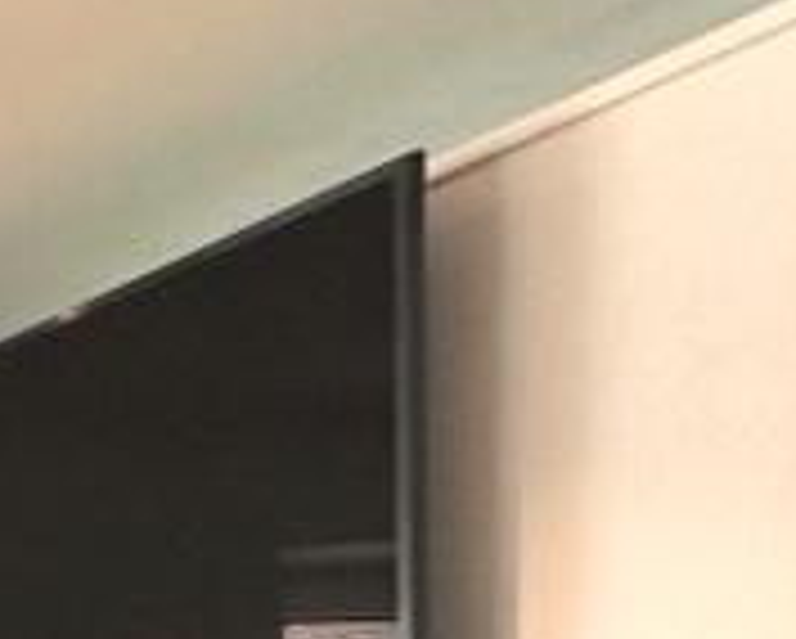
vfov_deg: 17.1
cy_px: 1026
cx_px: -1453
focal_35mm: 79
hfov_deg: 12.4
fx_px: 1863
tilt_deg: -0.1
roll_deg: -0.1
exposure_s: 1/99
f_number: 2.2
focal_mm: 2.22
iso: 80
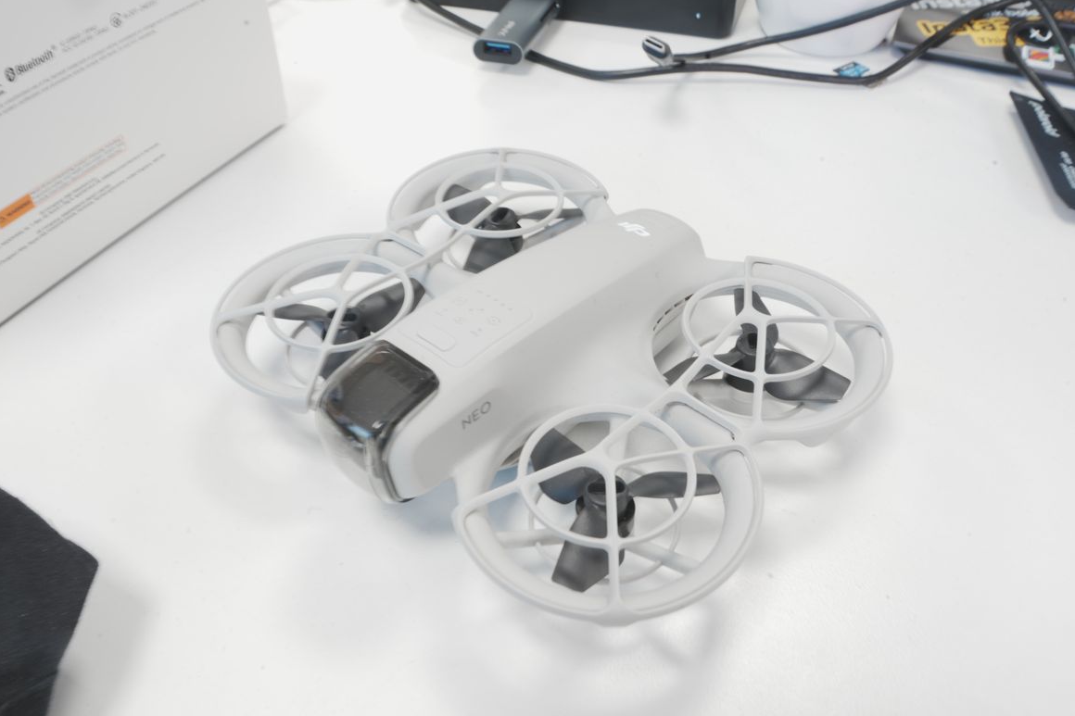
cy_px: 353
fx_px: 896
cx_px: 537
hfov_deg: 61.9
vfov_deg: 43.6
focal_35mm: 30
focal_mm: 29
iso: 50
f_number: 22
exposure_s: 5
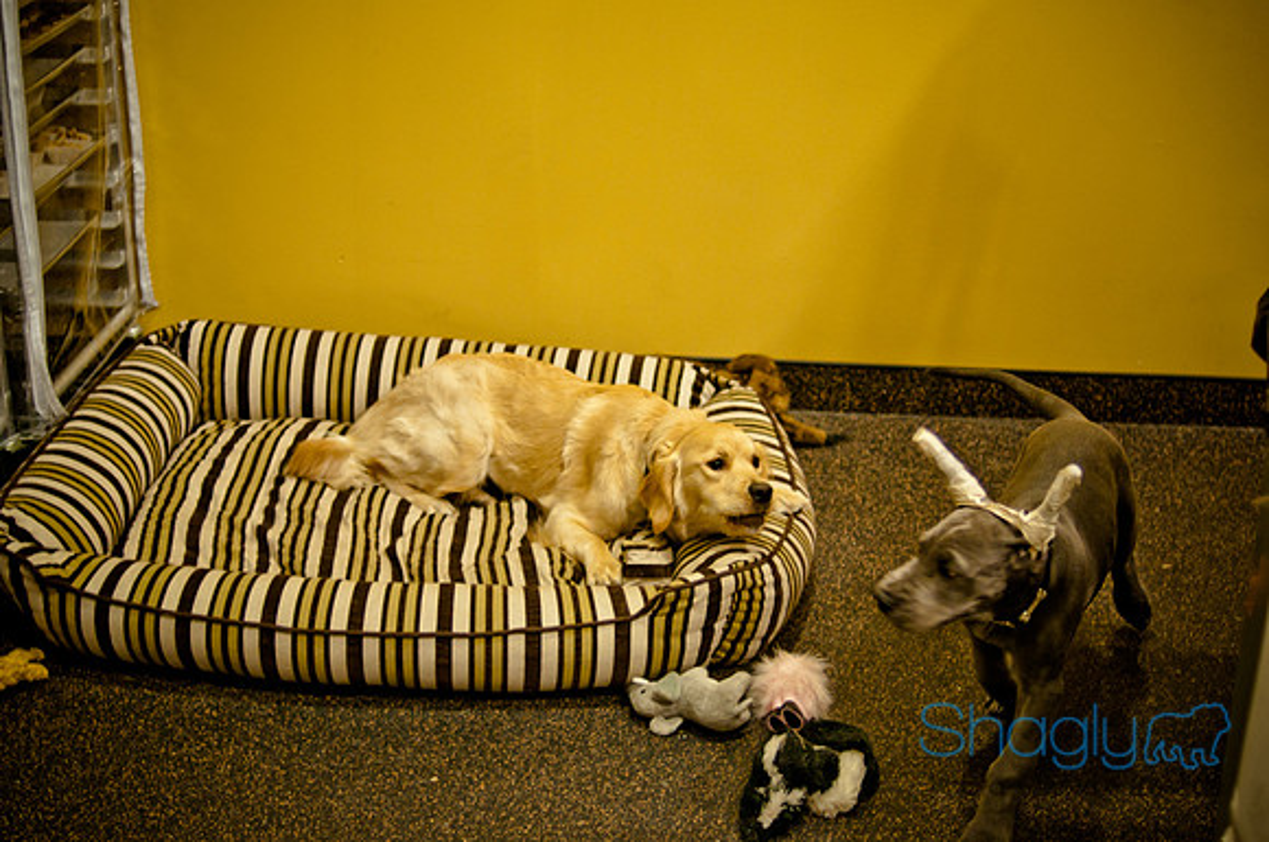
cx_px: 634
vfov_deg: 25.7
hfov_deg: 37.9
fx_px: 1848
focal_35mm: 52
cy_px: 421
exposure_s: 1/160
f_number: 2
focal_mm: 35
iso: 640
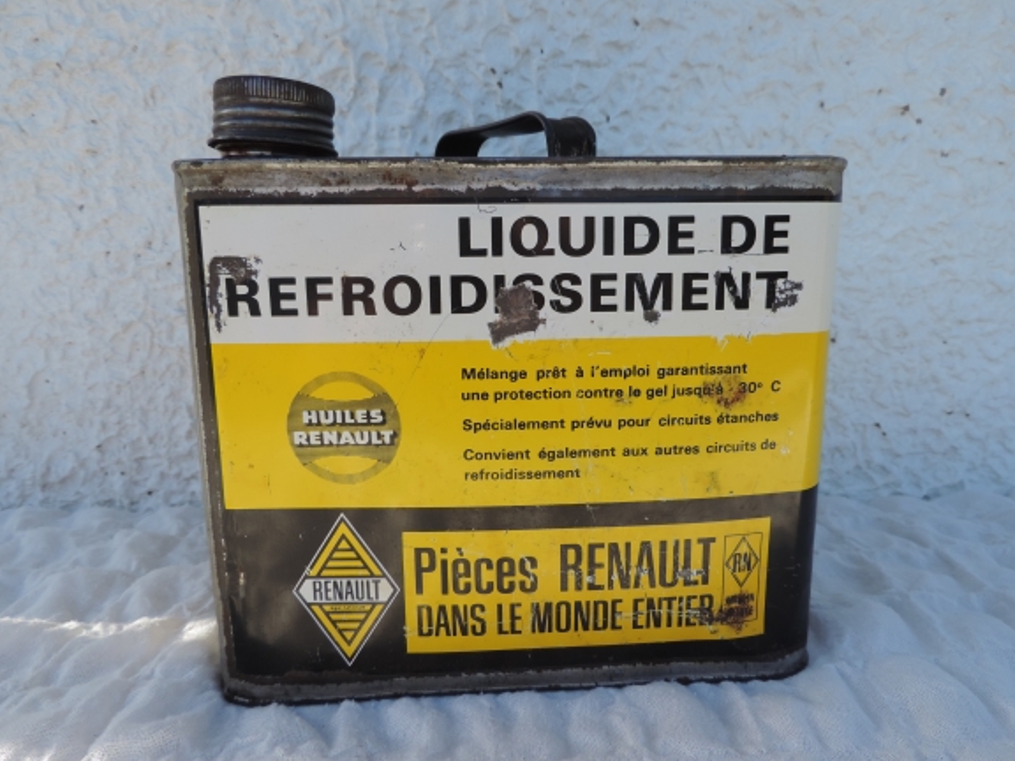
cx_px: 500
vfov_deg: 54.9
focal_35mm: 25
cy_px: 388
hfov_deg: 69.4
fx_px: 733
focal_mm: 4.3
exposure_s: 1/400
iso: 80
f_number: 3
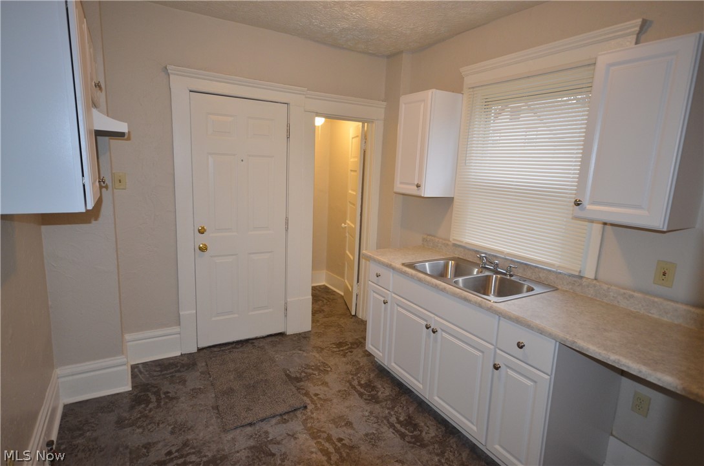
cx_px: 352
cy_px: 233
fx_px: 380
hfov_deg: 85.5
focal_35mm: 20
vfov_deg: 63.0
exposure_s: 1/60
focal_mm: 13
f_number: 4.5
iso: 800
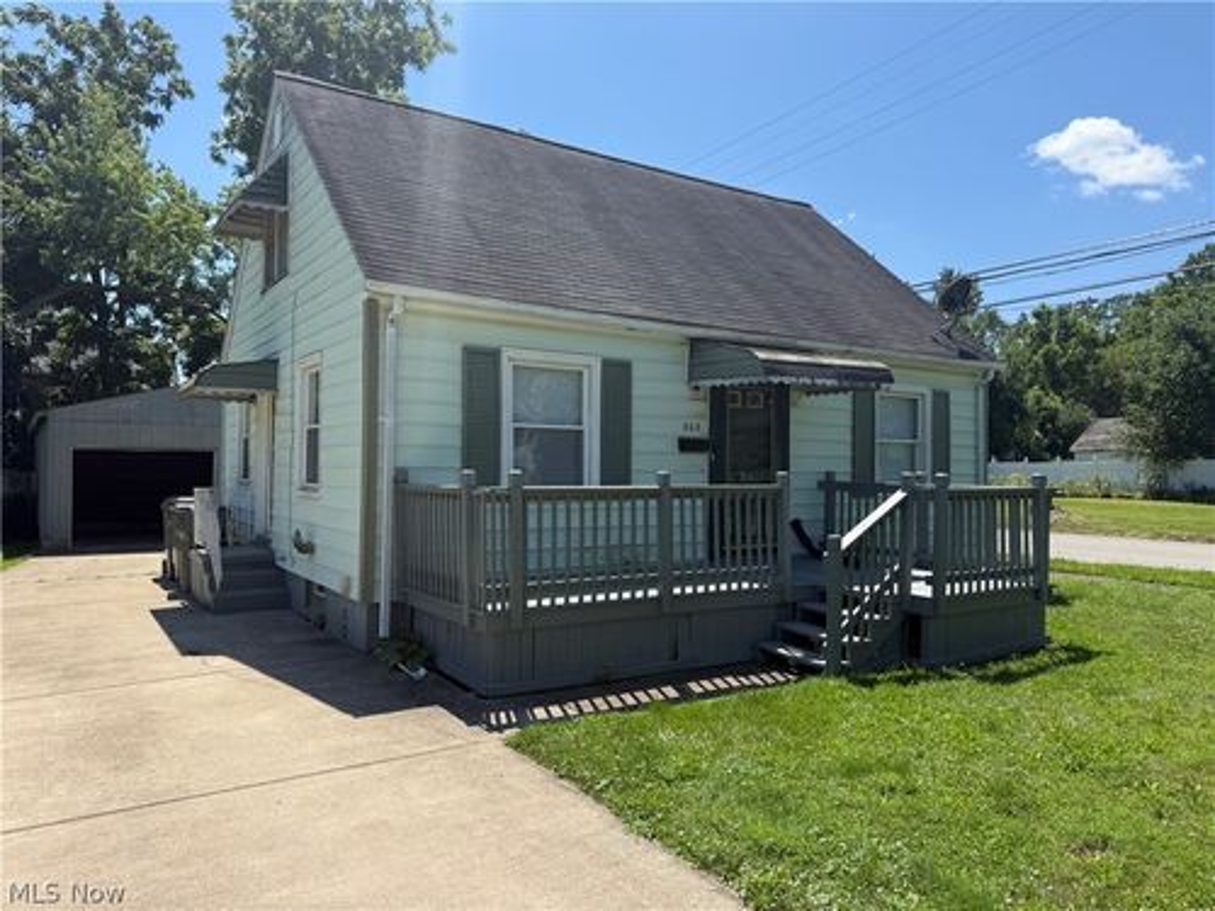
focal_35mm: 24
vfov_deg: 56.8
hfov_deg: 71.6
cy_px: 456
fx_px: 842
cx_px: 608
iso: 80
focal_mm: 6.76
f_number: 1.78
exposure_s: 1/3425
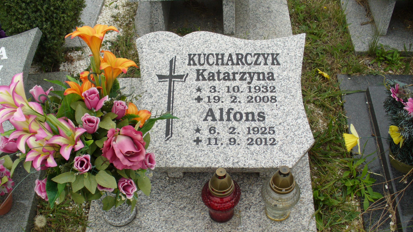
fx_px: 449
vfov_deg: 28.9
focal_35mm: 41
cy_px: 143
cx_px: 205
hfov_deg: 49.4
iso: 80
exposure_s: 1/320
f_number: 2.8
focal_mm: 6.1
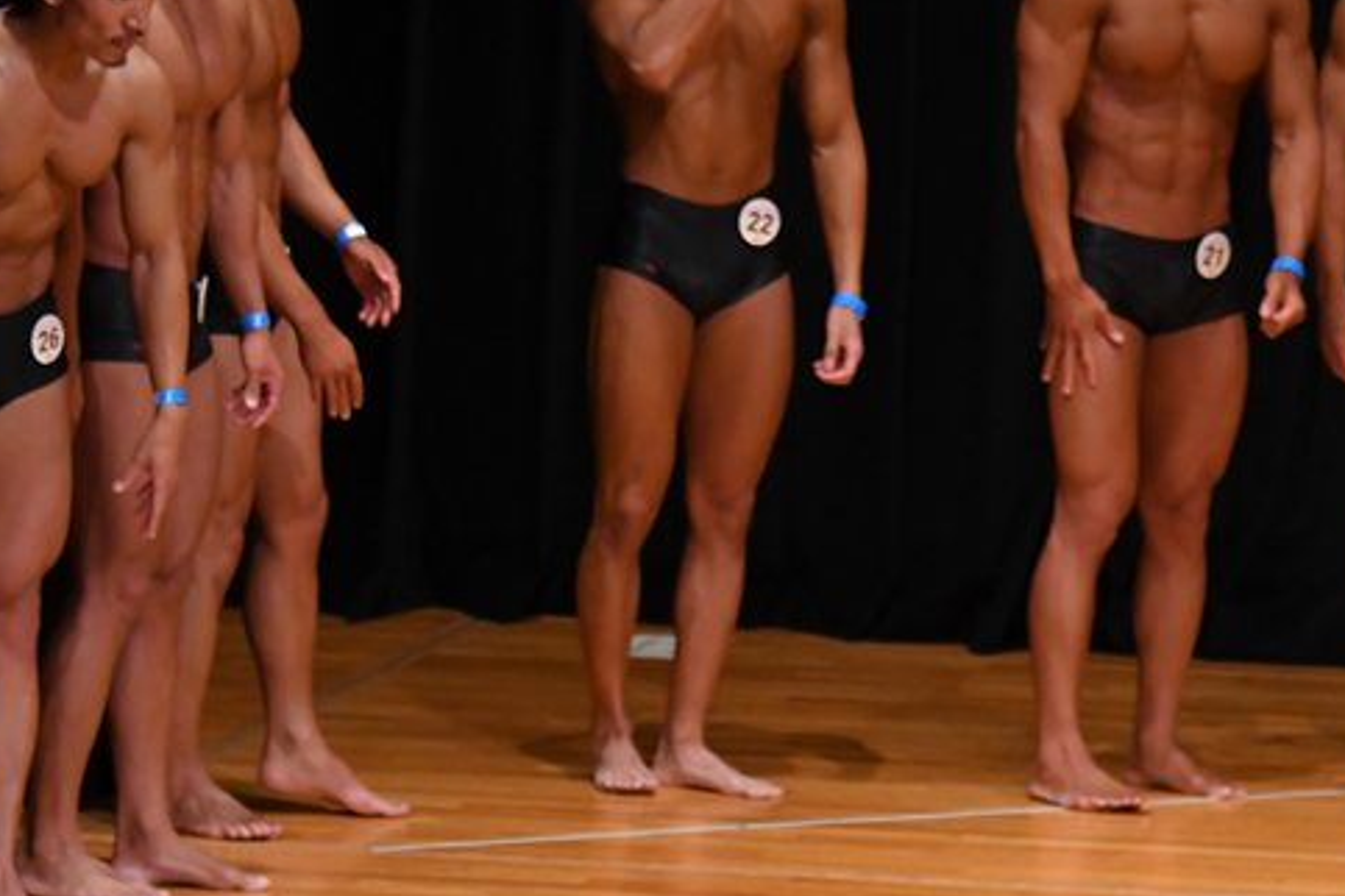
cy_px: 328
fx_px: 15279
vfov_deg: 3.4
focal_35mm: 409
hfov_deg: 5.0
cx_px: 322
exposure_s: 1/400
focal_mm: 170
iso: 4000
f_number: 5.6
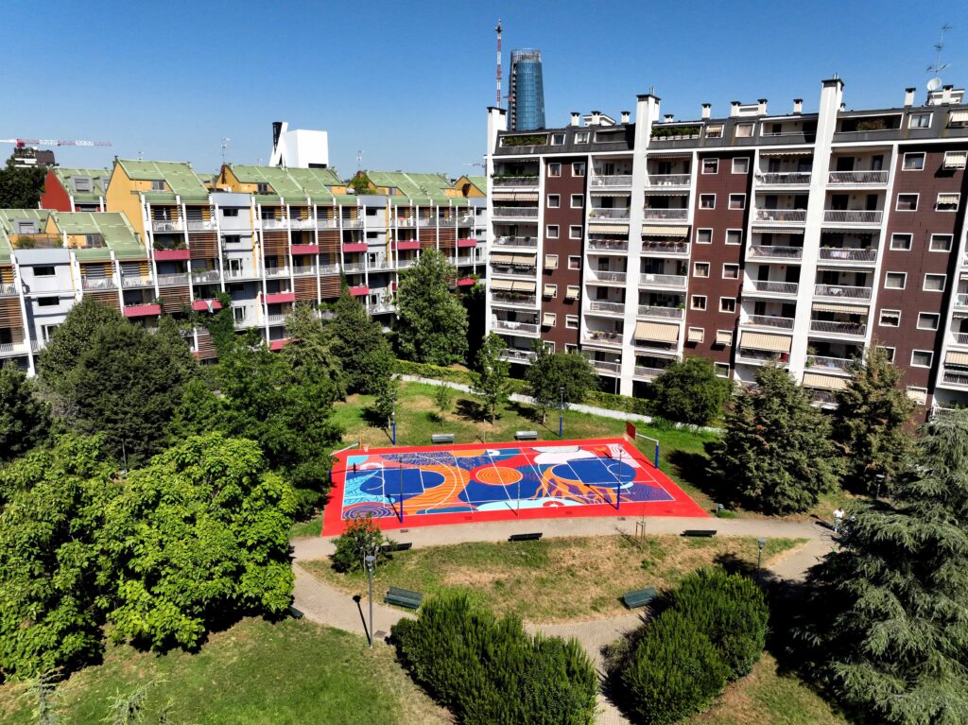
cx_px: 484
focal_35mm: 24
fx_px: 671
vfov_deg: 56.8
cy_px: 362
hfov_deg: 71.6
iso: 400
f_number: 5
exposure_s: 1/100
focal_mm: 12.29
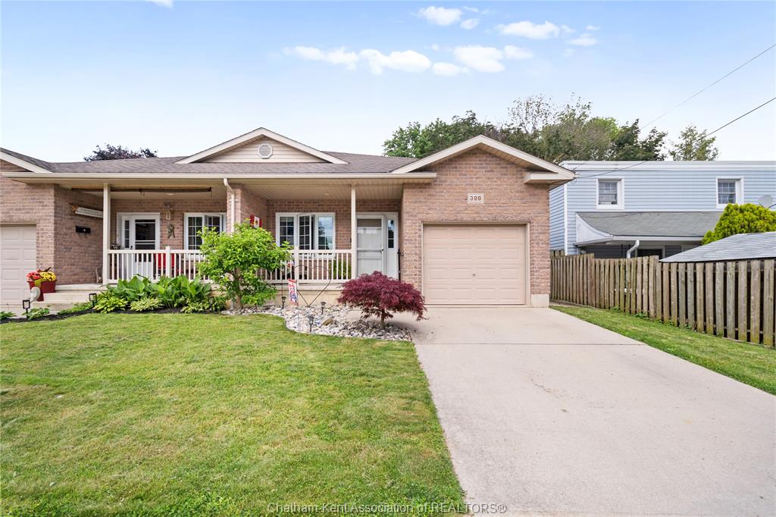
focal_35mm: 15
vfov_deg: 77.3
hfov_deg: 100.4
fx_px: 323
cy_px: 258
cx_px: 388
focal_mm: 10
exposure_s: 1/50
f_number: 5
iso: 125
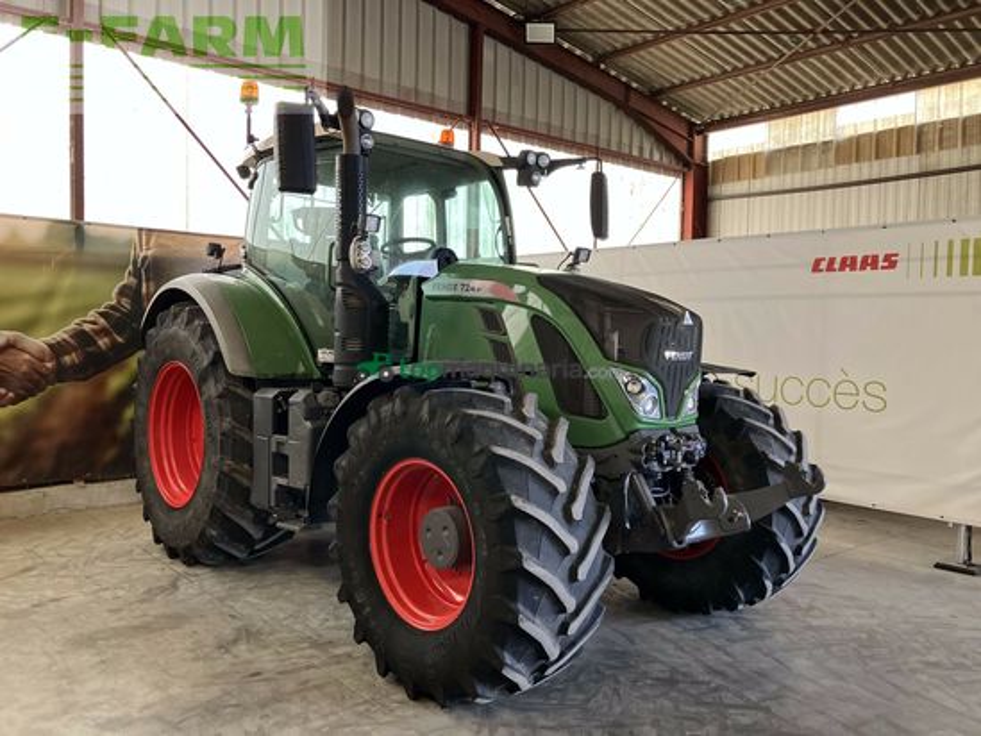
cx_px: 490
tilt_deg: -1.1
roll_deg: -0.5
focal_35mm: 28
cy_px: 368
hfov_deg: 63.4
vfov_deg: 49.8
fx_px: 794
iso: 80
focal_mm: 3.99
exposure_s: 1/112
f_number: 1.8
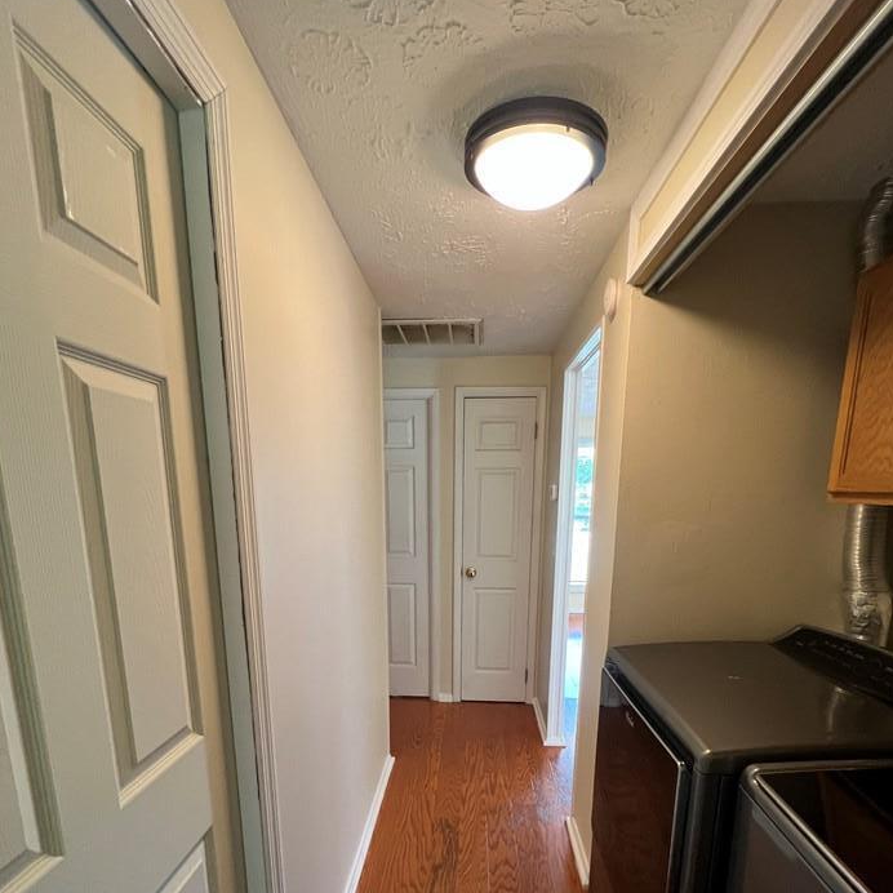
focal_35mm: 17
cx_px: 423
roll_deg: +0.7
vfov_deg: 80.8
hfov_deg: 83.9
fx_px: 496
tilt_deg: -11.7
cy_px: 604
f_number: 1.8
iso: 250
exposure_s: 1/60
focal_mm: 1.57
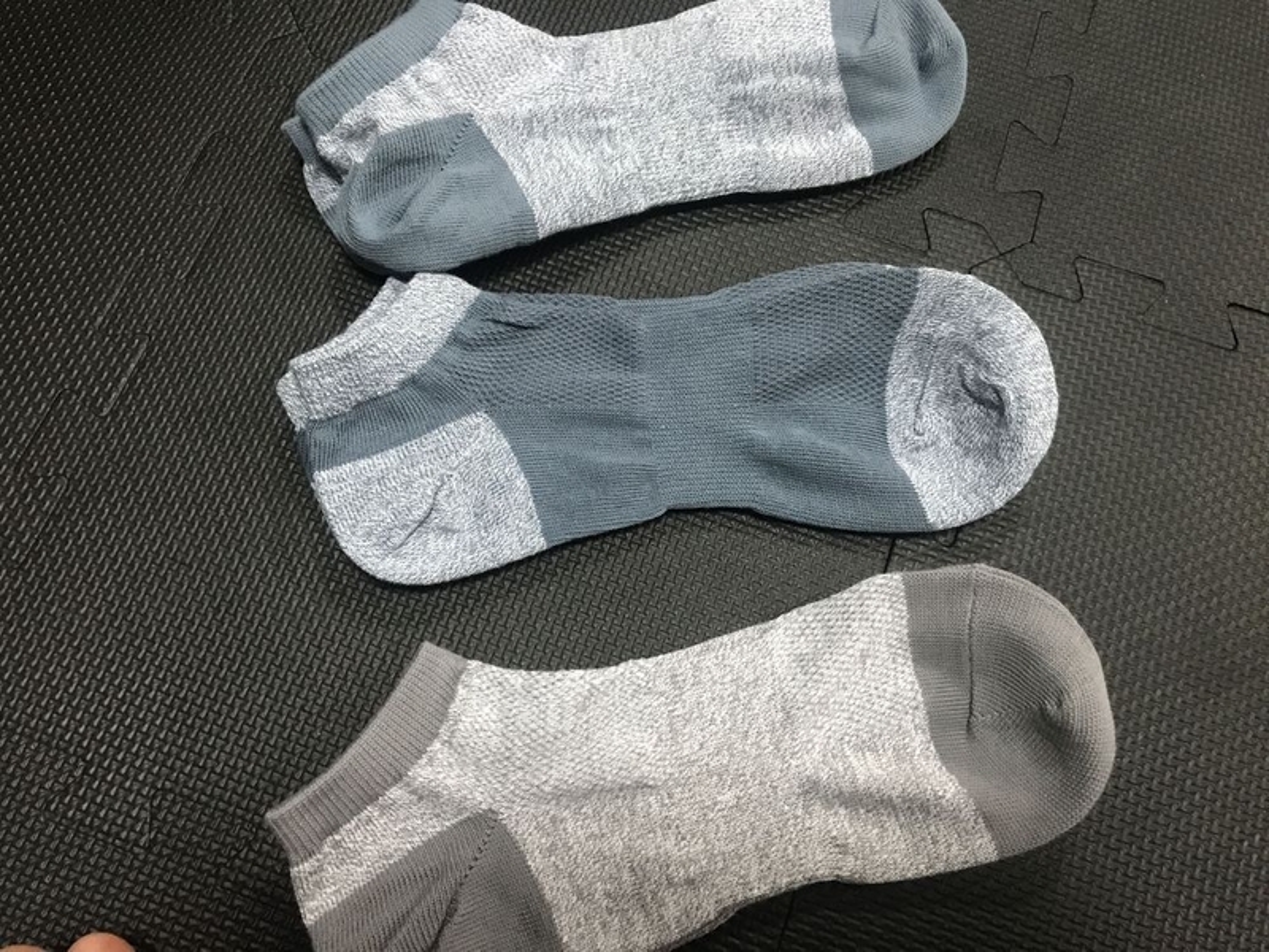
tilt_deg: -70.4
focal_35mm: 28
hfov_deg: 63.4
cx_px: 634
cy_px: 476
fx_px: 1026
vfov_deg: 49.7
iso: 100
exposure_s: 1/14
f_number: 1.8
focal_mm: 3.99
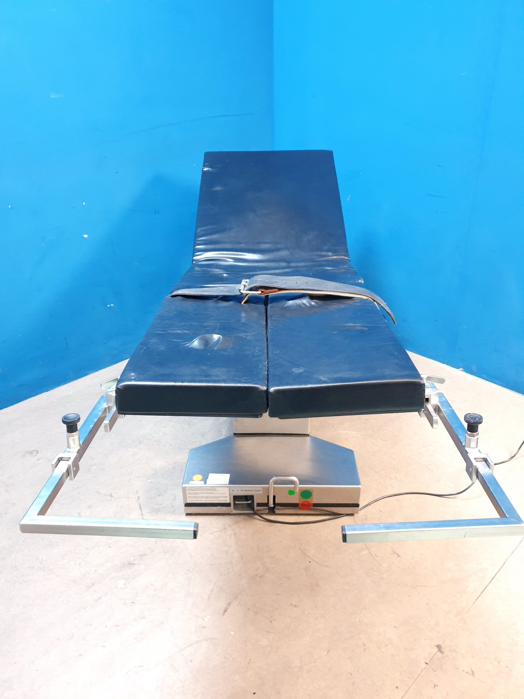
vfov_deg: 67.3
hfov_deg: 53.1
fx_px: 525
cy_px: 350
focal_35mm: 26
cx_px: 262
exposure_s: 1/33
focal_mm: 4.3
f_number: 1.5
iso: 320
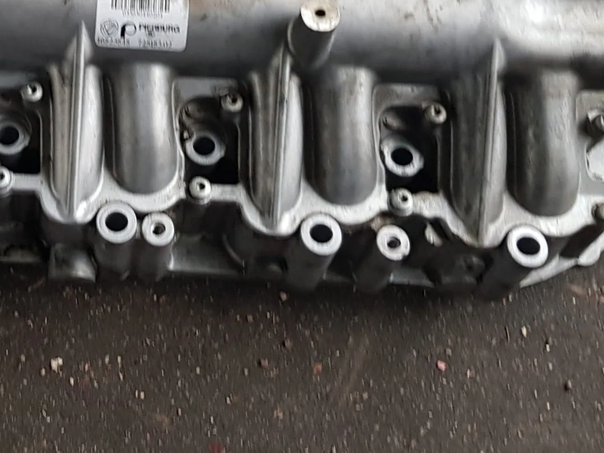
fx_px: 1099
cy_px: 51
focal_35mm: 63
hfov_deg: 29.7
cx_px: 86
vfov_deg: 22.7
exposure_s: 1/50
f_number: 1.7
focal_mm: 4.2
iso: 125
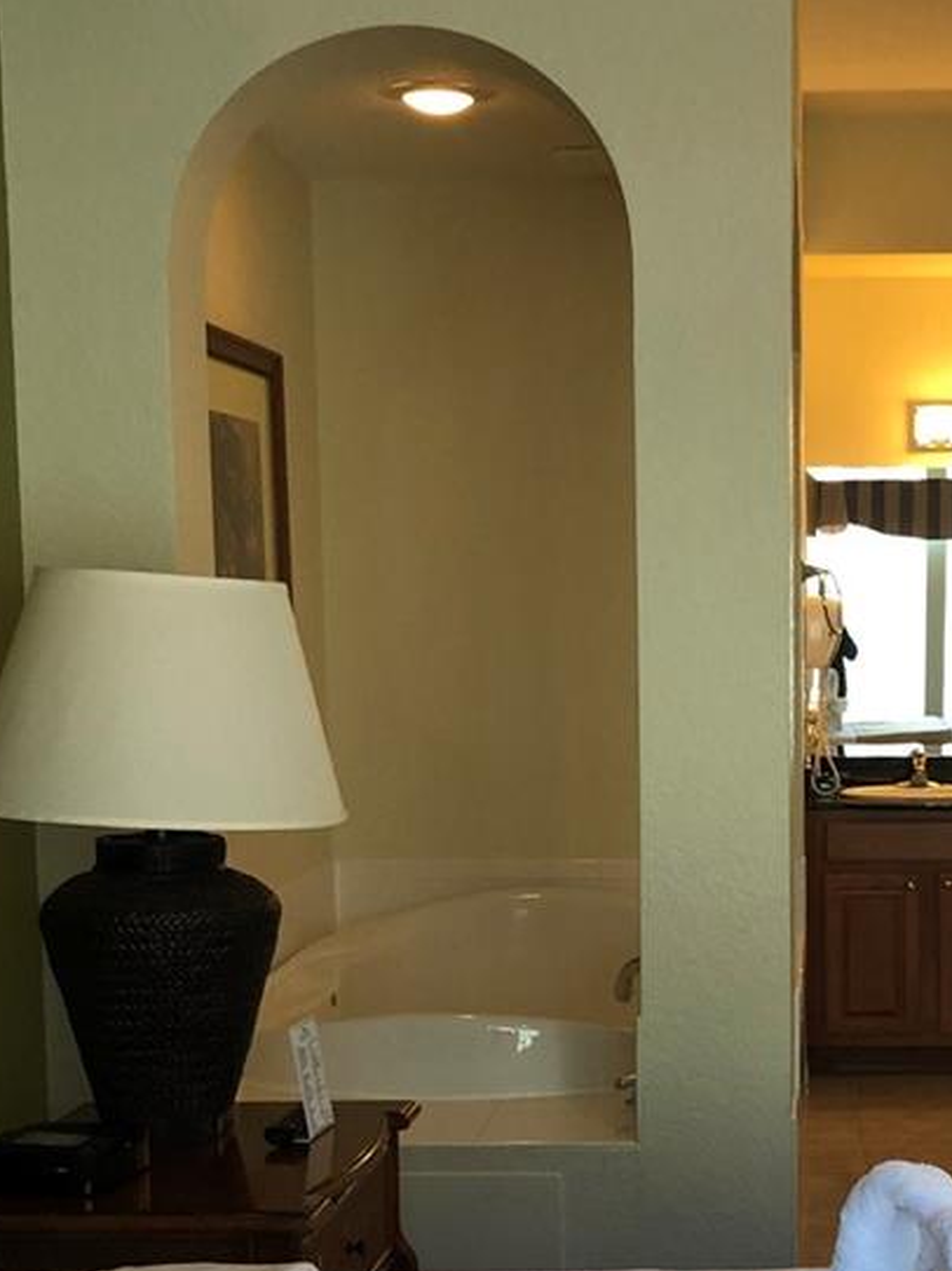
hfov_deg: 23.2
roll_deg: -0.3
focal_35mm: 62
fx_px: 2275
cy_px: 912
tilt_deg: -6.8
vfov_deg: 30.8
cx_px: 795
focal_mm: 3.99
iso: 40
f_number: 1.8
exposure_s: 1/24
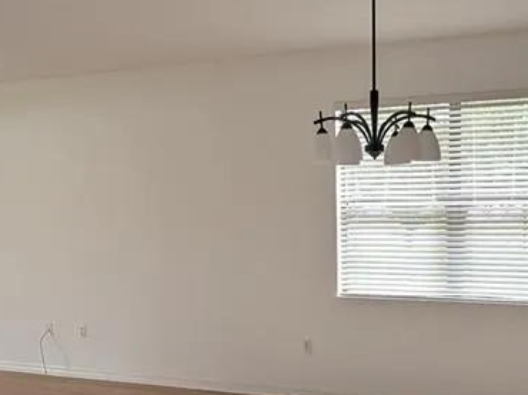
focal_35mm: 39
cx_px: 329
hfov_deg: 47.5
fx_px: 594
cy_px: 262
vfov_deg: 36.4
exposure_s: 1/183
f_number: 1.7
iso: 82
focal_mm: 2.02
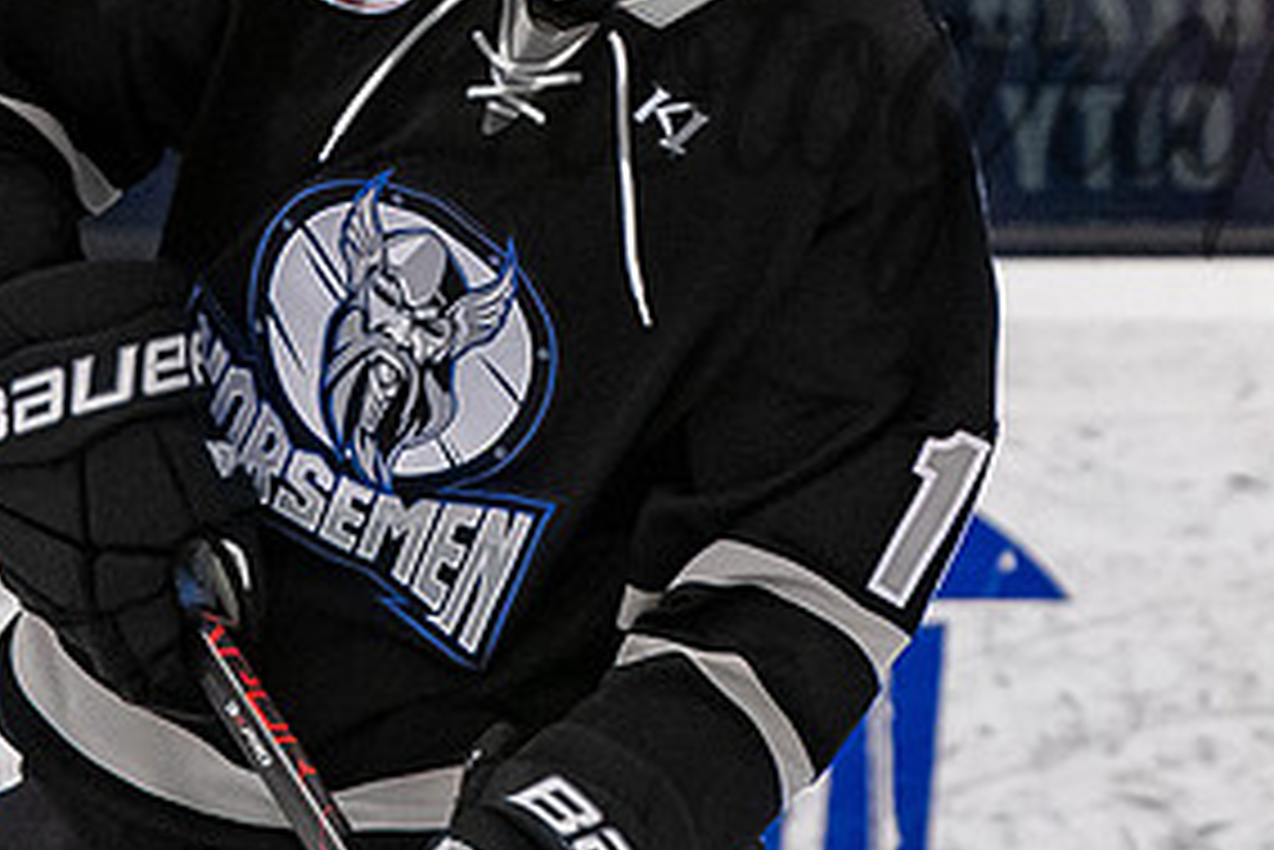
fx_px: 38556
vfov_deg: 1.3
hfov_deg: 1.9
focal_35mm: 1089
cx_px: 492
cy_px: -386
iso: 2000
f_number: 3.2
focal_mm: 200
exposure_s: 1/800
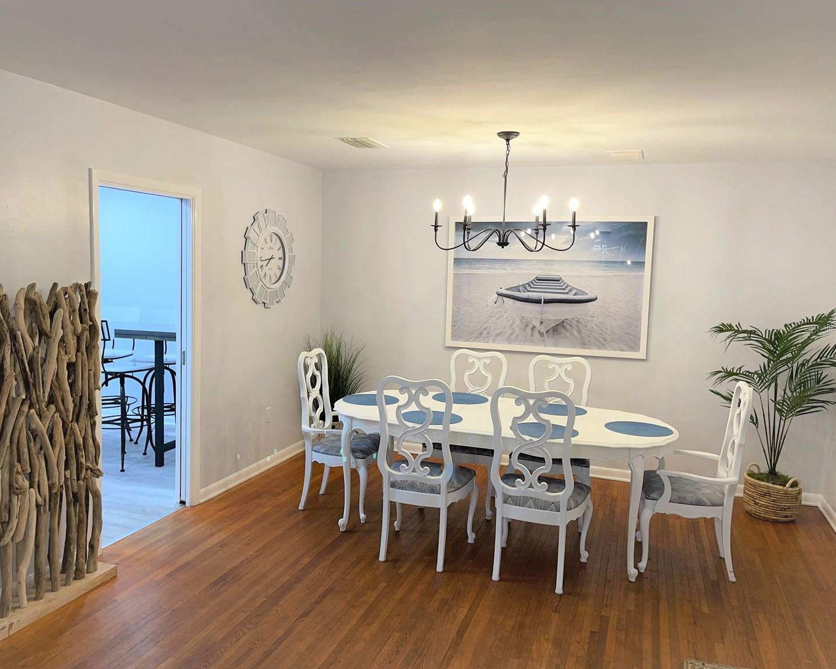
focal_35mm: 28
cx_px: 404
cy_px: 328
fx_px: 693
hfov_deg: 62.2
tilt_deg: -5.3
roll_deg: -1.8
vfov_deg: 51.5
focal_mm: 5.1
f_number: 1.6
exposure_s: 1/29
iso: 32
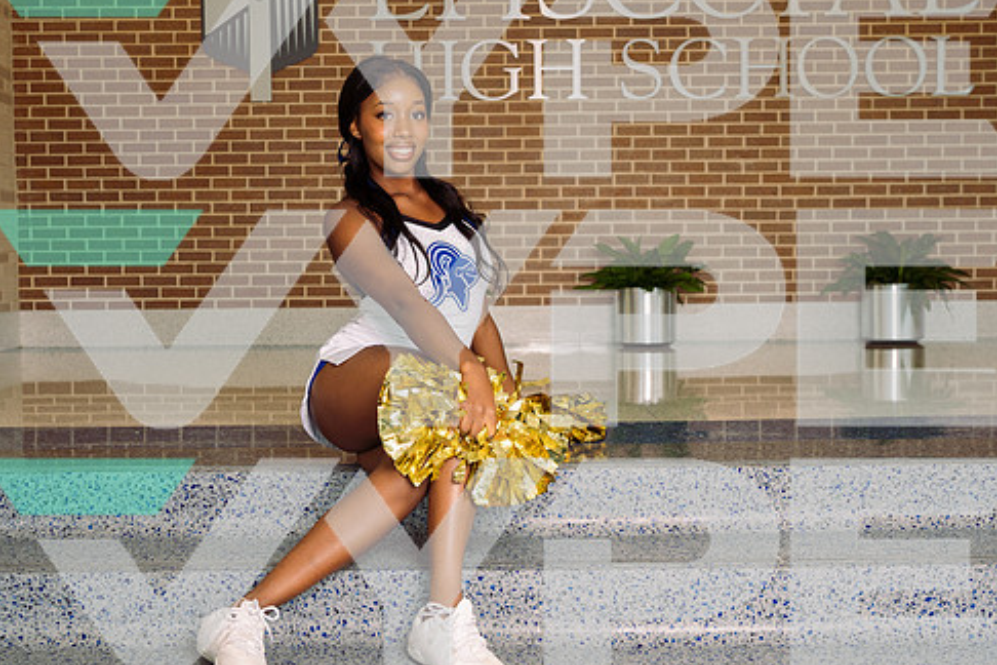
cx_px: 511
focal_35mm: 43
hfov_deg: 45.4
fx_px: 1191
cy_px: 319
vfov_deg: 31.2
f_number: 4.5
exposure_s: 1/250
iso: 200
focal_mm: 36
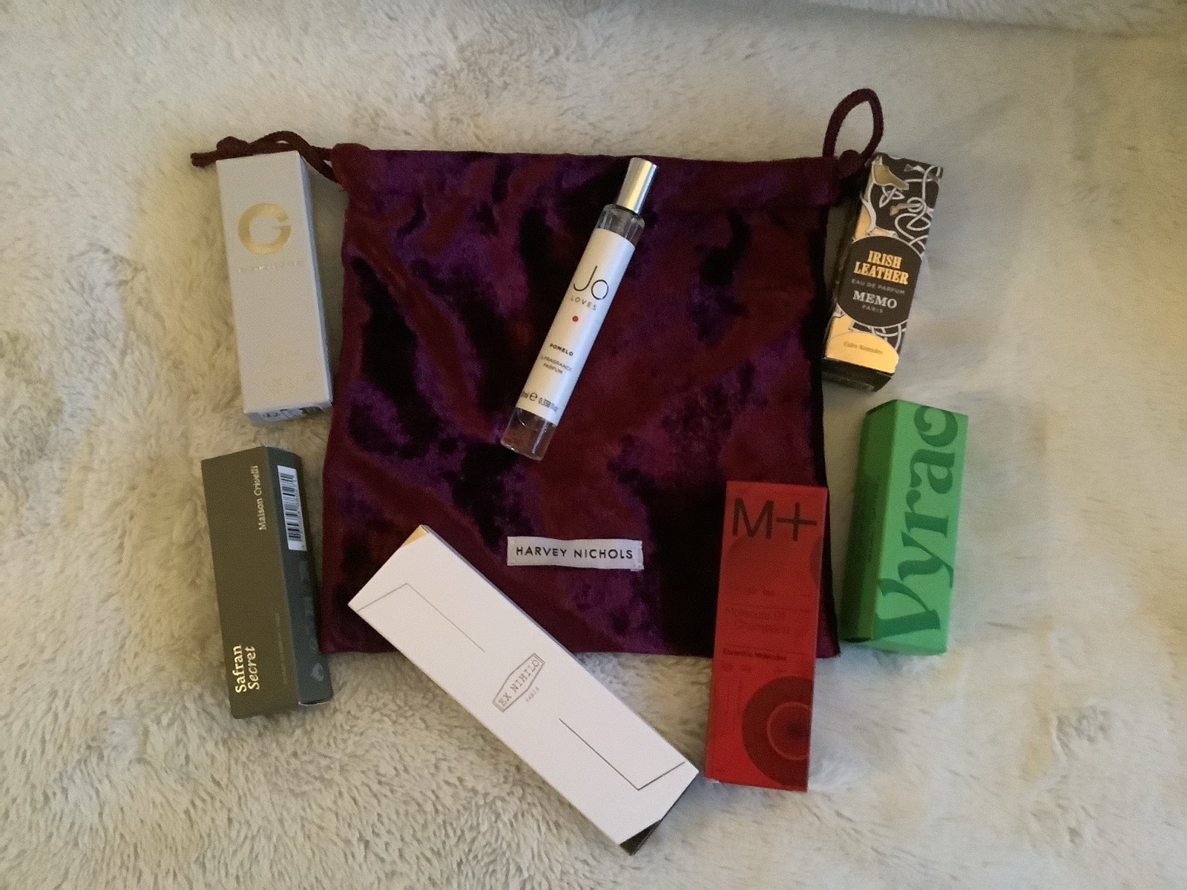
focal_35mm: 31
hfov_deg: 58.4
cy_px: 445
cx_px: 594
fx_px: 1063
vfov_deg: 45.4
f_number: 2.4
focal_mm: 3.3
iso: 800
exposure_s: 1/17
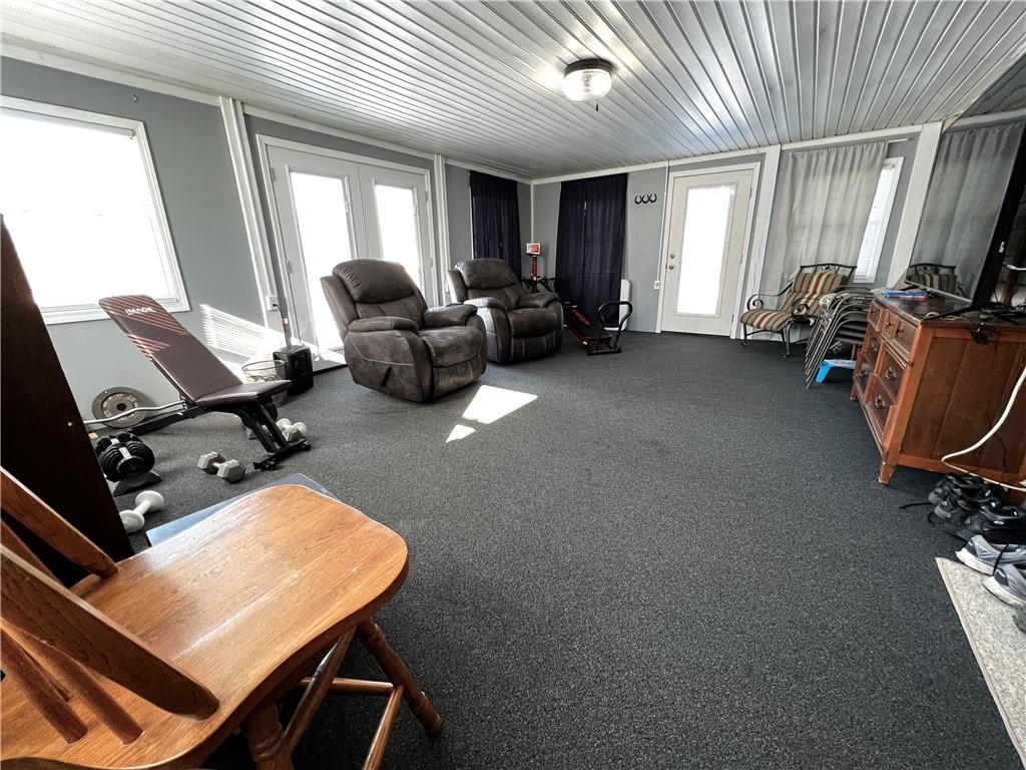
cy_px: 385
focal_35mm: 13
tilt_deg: -17.7
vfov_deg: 89.9
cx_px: 513
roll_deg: +0.9
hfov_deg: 106.2
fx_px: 385
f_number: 1.8
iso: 160
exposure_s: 1/60
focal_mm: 1.57
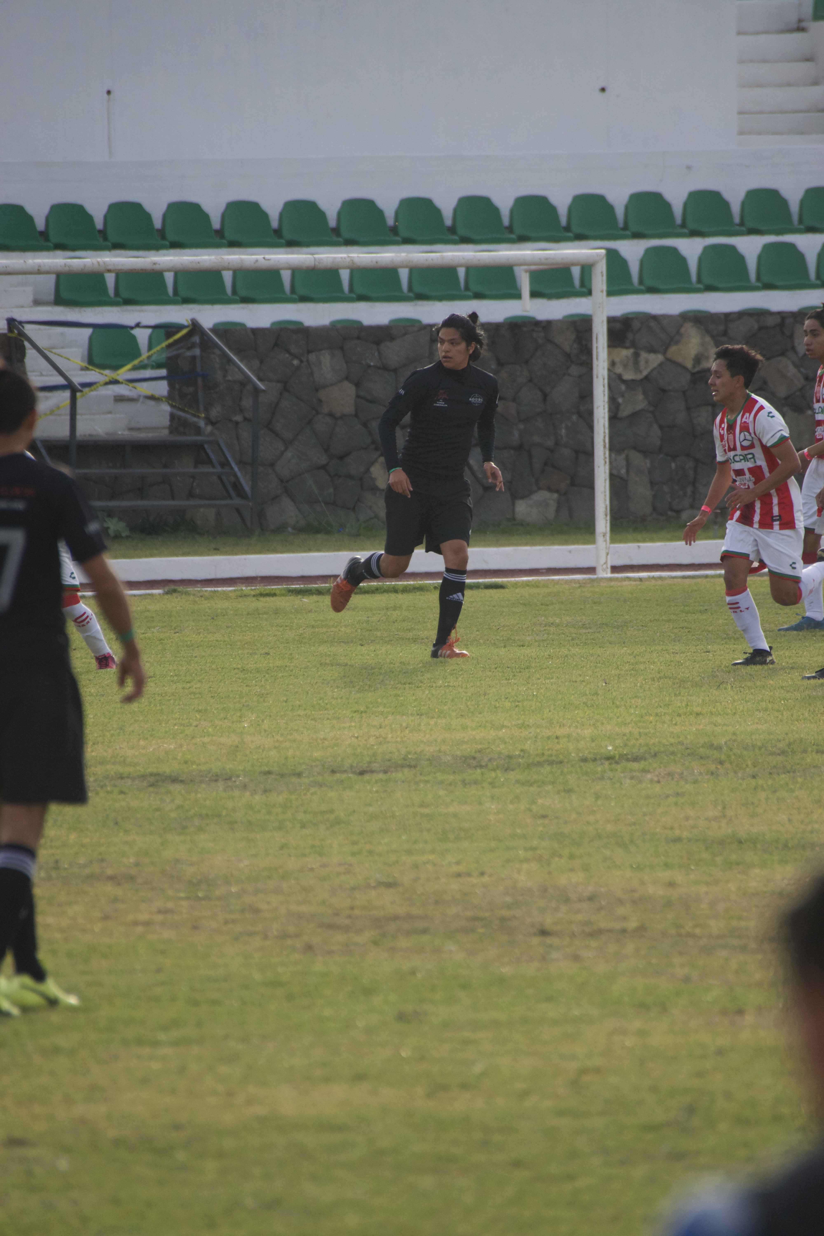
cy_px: 618
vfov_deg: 4.6
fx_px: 15449
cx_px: 412
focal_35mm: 450
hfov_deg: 3.1
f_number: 5.6
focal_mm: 300
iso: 400
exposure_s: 1/1000
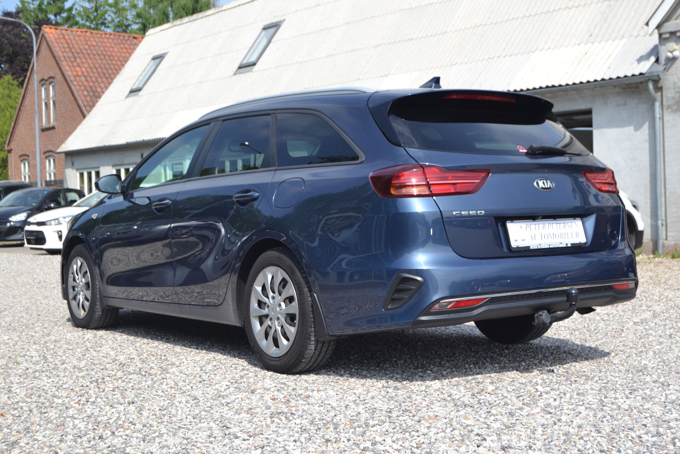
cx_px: 340
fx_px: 907
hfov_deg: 41.1
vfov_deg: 28.1
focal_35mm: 48
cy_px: 227
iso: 100
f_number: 8
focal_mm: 32
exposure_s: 1/250
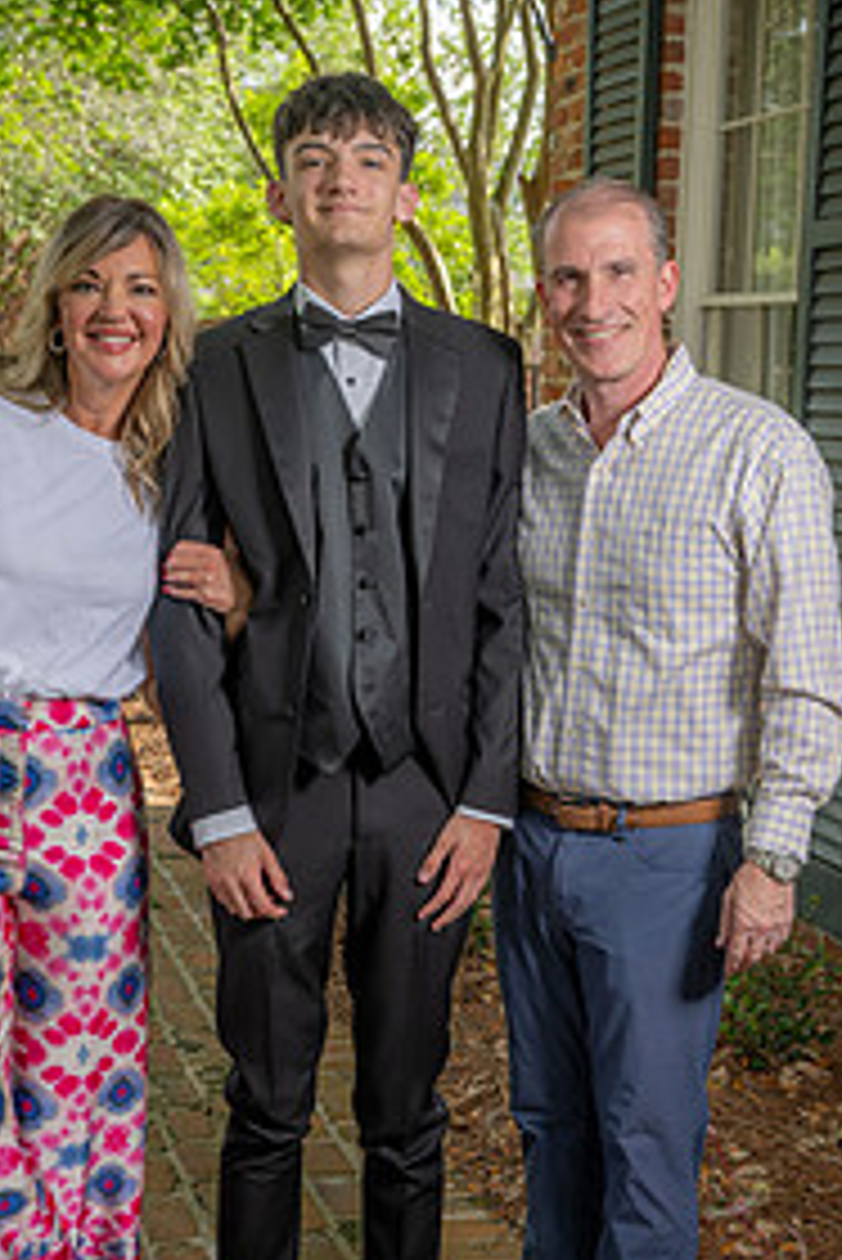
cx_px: 423
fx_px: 2137
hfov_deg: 22.3
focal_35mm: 61
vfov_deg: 32.7
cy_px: 792
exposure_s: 1/160
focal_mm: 38
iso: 100
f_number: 5.6
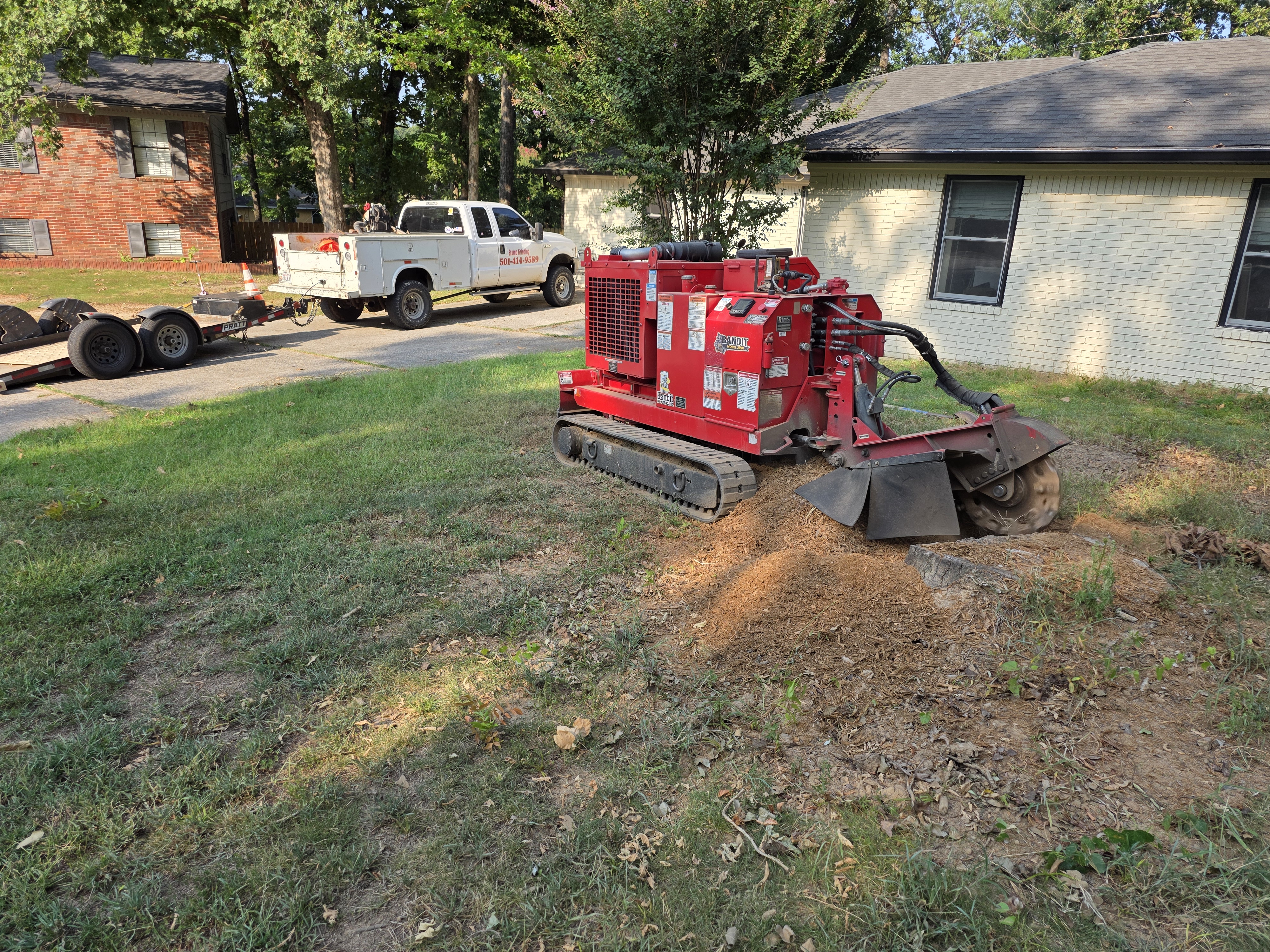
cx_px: 635
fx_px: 844
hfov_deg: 73.9
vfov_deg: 58.9
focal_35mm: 23
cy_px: 476
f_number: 1.7
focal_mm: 6.25
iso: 80
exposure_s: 1/1704
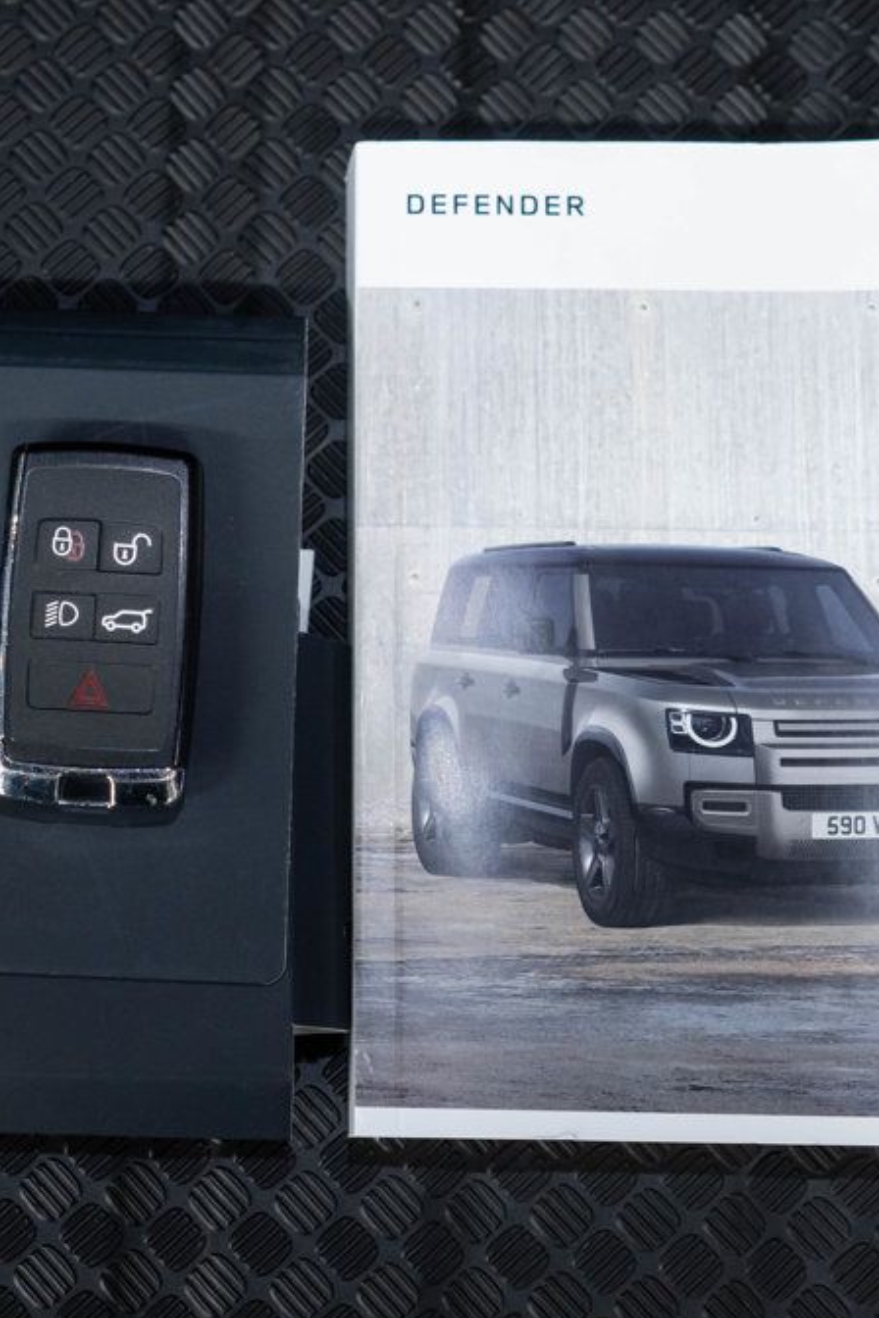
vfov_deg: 31.4
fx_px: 2344
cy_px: 666
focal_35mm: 64
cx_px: 155
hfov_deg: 20.9
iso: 1000
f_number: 3.2
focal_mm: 28
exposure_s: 1/50
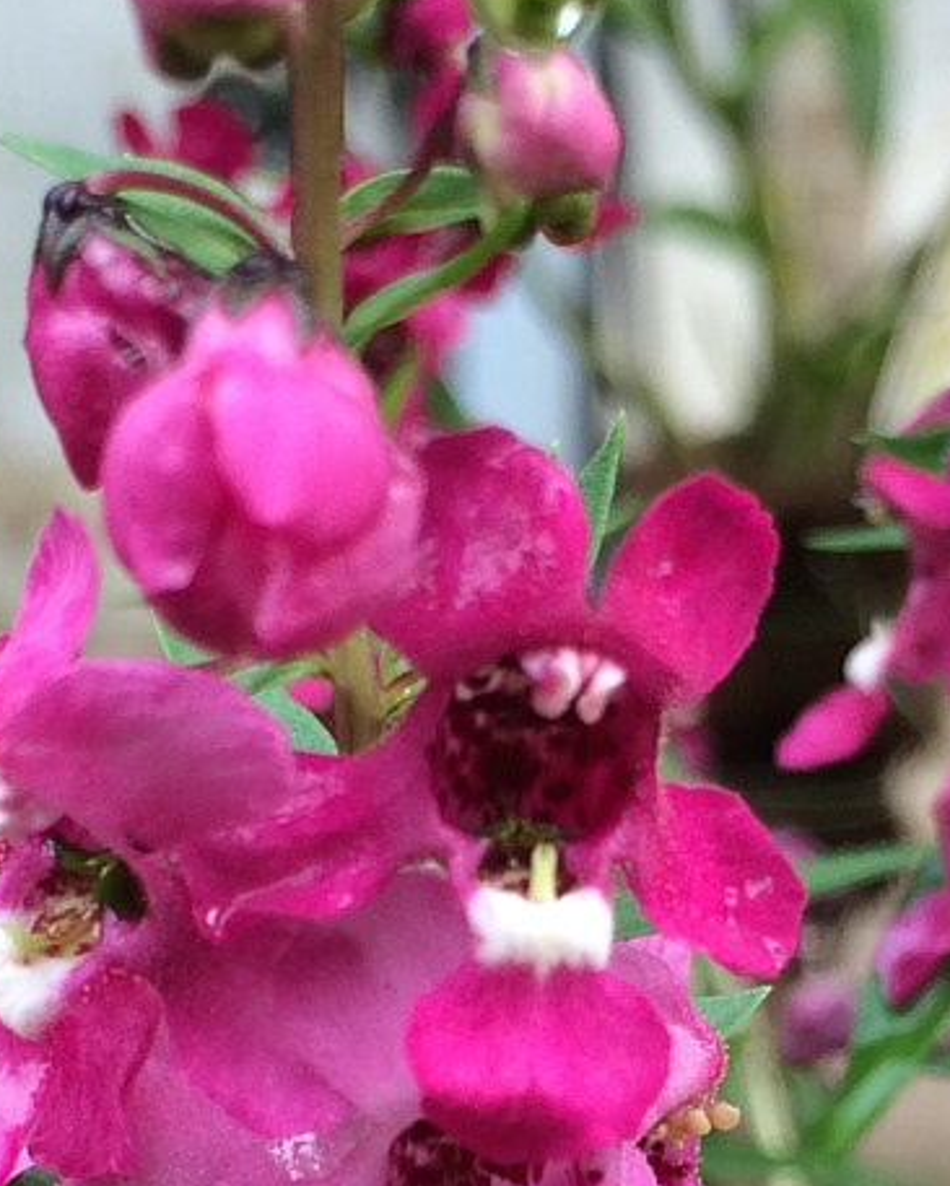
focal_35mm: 99
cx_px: 459
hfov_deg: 15.6
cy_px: 1046
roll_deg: +0.1
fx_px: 3477
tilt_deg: -12.6
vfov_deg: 19.1
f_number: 2.2
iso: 32
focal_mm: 4.15
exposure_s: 1/169
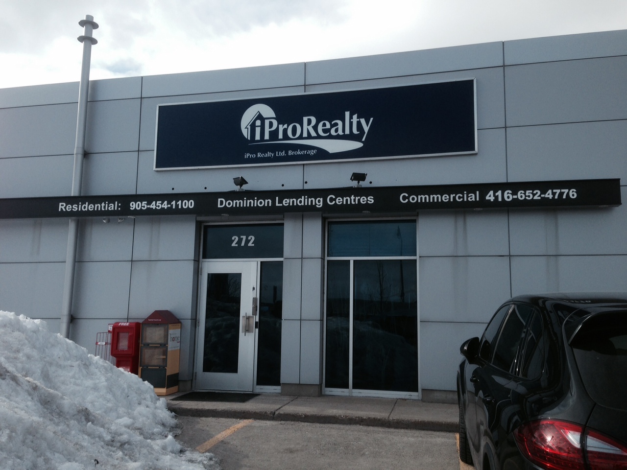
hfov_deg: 55.4
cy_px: 235
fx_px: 598
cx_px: 314
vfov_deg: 42.9
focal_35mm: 33
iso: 50
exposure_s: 1/1323
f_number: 2.4
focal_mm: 4.12
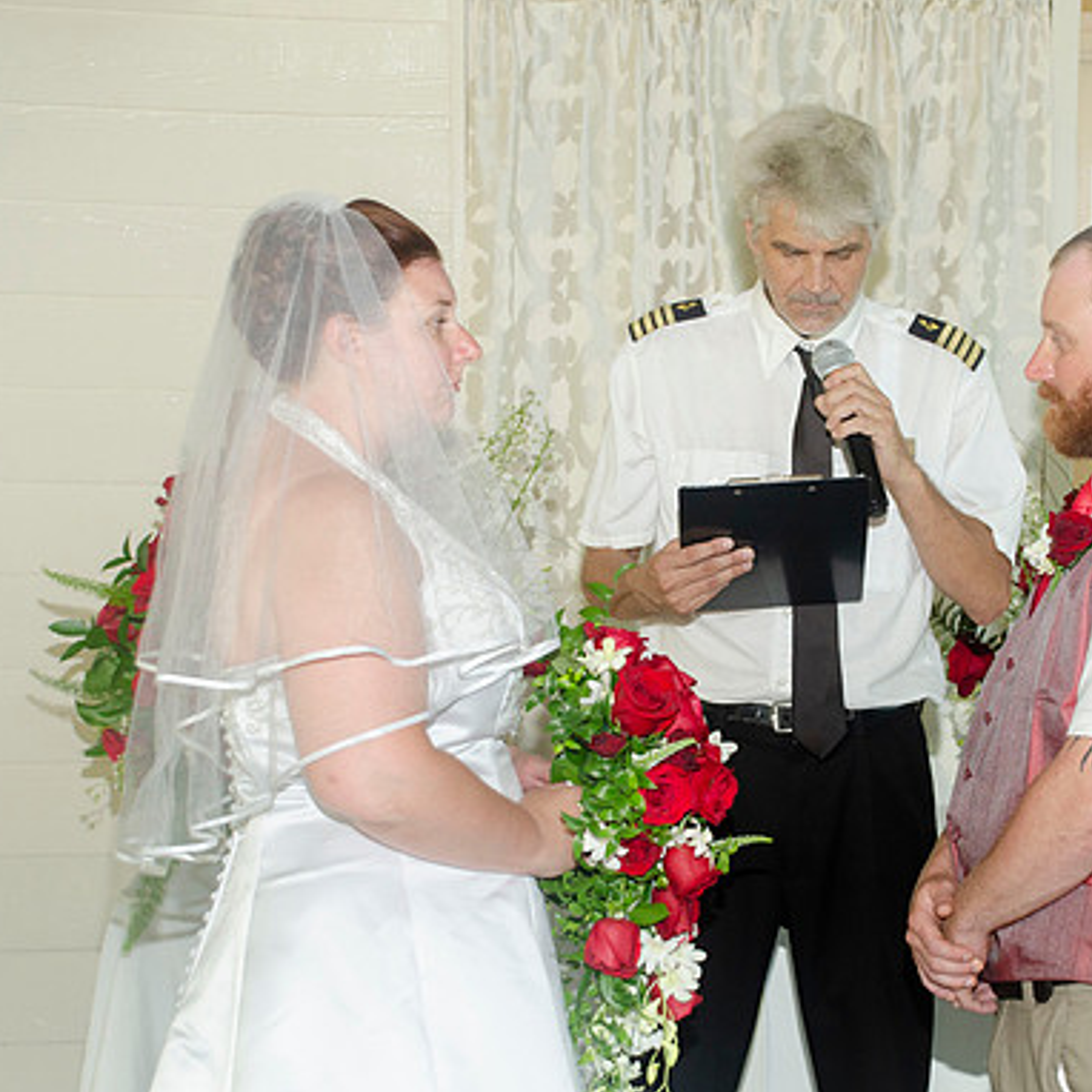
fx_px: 3034
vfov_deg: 20.4
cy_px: 546
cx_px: 740
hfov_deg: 20.3
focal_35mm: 85
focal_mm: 44
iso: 400
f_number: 5.6
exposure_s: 1/80
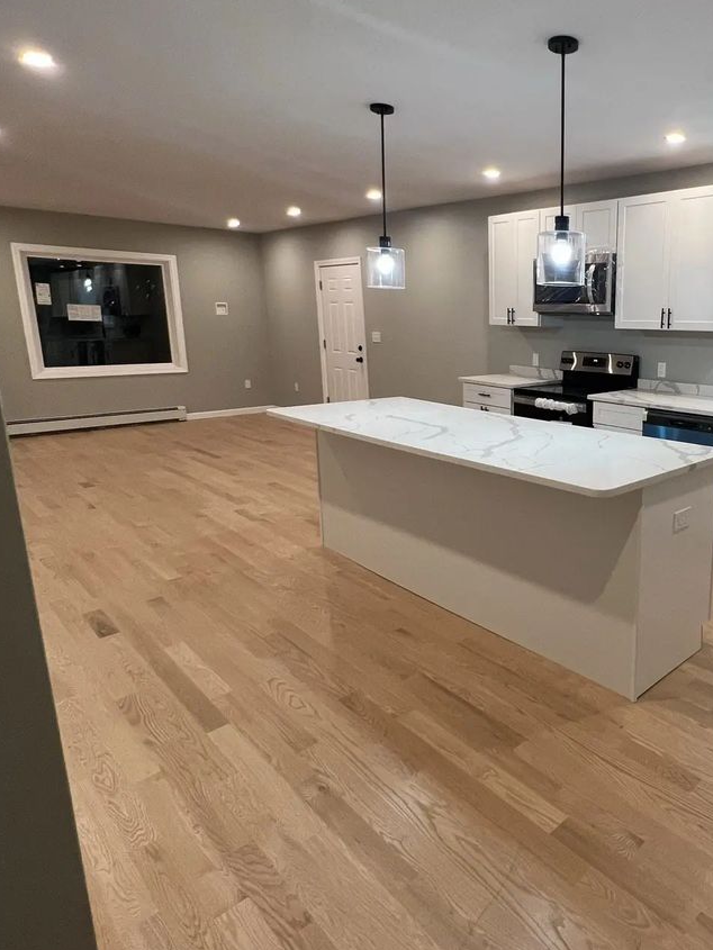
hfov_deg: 58.9
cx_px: 563
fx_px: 577
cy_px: 453
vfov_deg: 78.9
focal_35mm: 21
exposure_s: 1/120
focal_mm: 1.57
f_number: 1.8
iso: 160
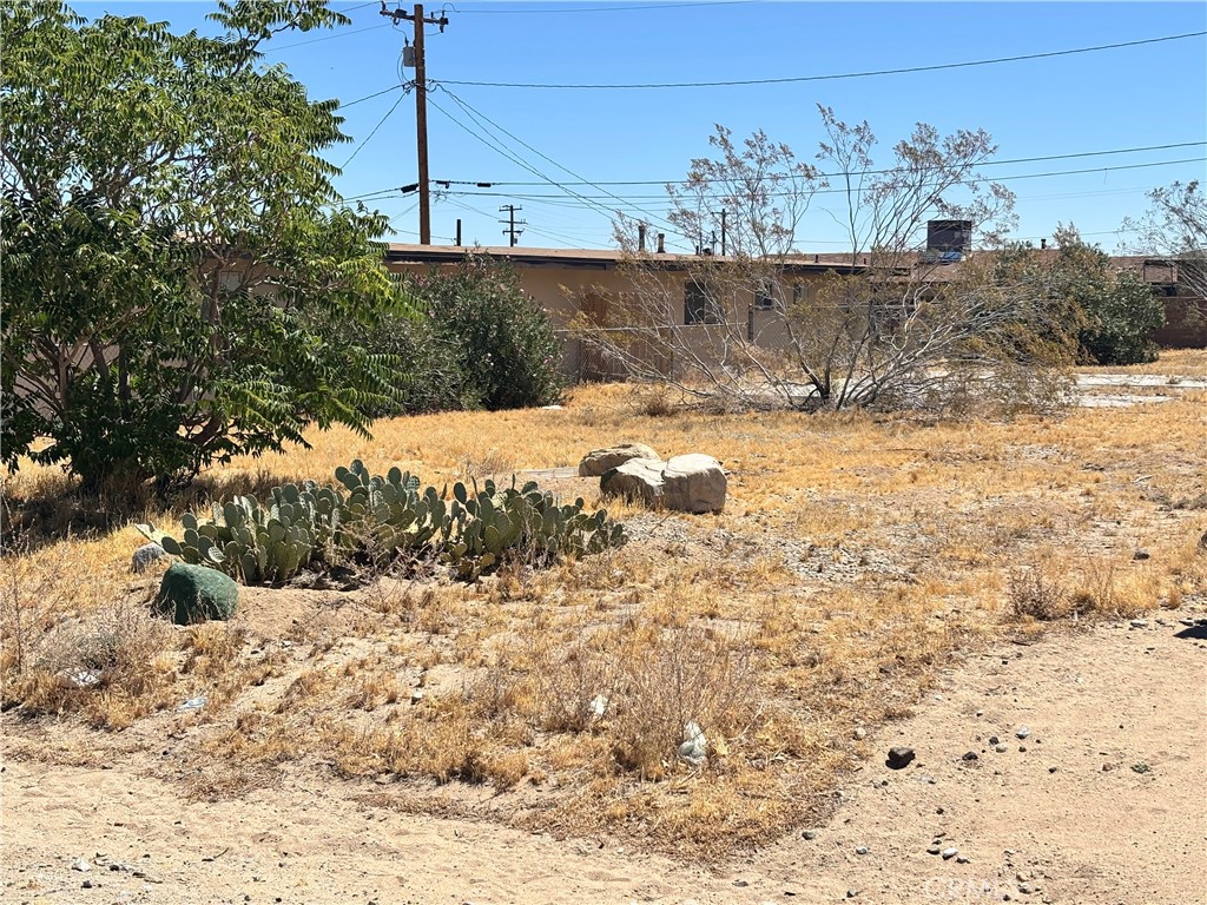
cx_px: 604
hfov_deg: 36.8
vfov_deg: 28.0
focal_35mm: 52
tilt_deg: -5.6
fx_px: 1813
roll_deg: +0.3
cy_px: 452
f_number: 1.6
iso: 32
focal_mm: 5.96
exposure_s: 1/3788
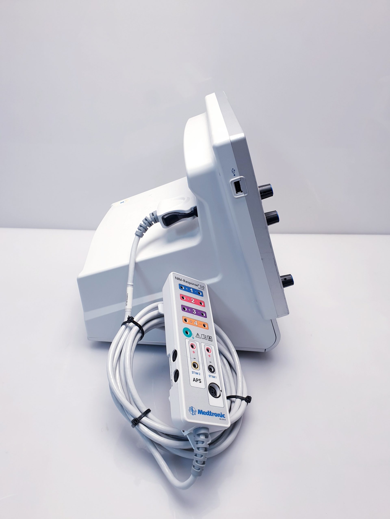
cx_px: 195
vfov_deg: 67.3
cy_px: 260
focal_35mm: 26
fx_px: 391
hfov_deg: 53.1
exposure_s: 1/50
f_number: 2.4
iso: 50
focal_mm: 4.3
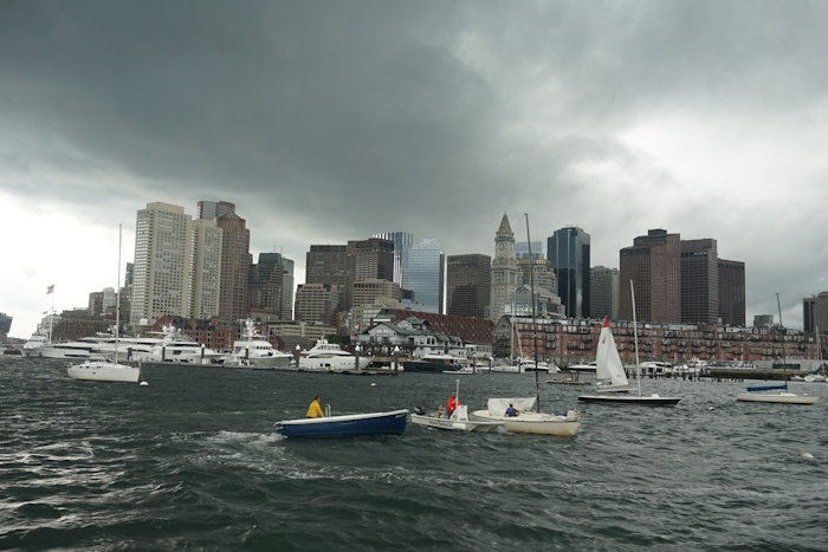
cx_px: 414
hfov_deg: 55.8
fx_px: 782
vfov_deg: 38.9
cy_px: 276
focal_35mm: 34
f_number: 6.3
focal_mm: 23
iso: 100
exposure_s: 1/100
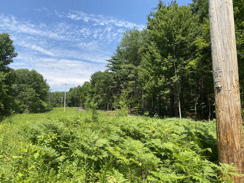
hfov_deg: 67.3
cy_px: 92
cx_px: 122
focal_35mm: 26
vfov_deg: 53.1
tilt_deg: +7.0
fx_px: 183
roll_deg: -0.8
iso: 32
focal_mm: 4.25
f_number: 1.8
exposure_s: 1/1866
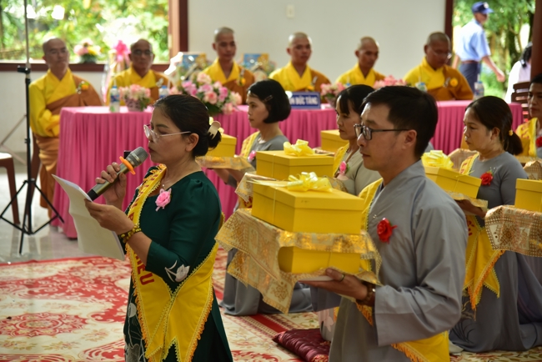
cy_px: 181
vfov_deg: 15.9
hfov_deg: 23.6
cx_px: 271
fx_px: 1295
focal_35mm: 86
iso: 500
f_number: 4
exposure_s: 1/100
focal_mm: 86
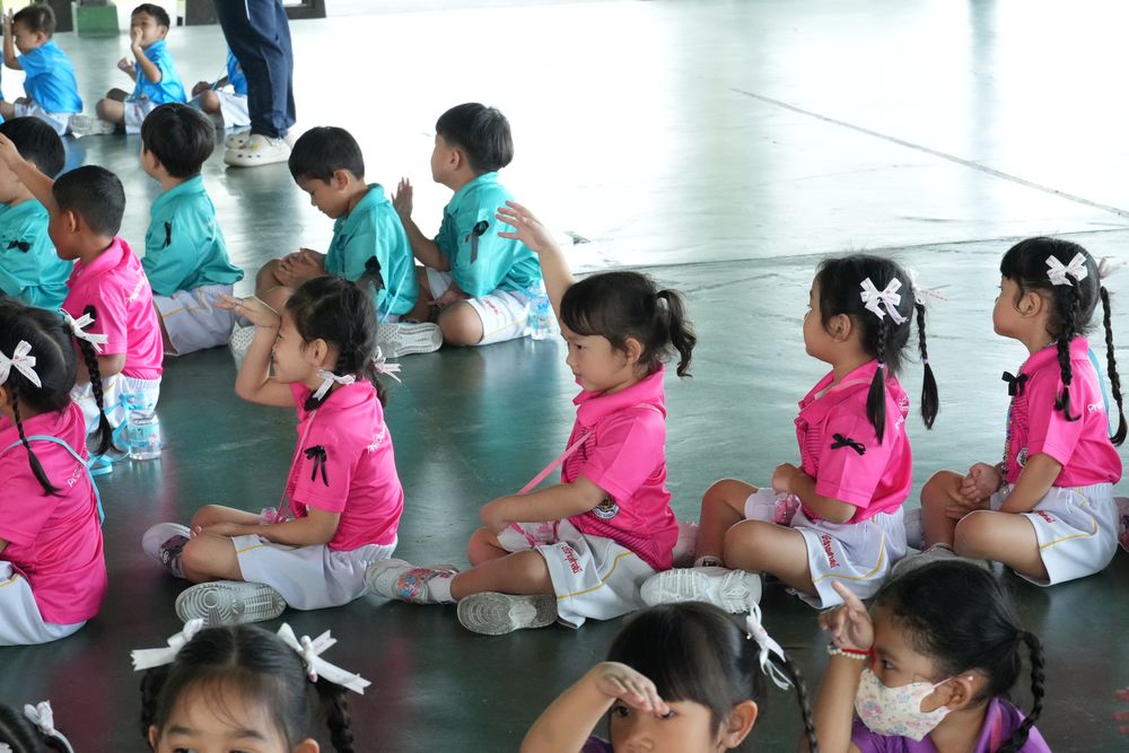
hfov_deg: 24.2
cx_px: 564
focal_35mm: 84
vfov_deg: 16.3
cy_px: 376
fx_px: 2635
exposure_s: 1/200
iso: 5000
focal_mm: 56
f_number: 8
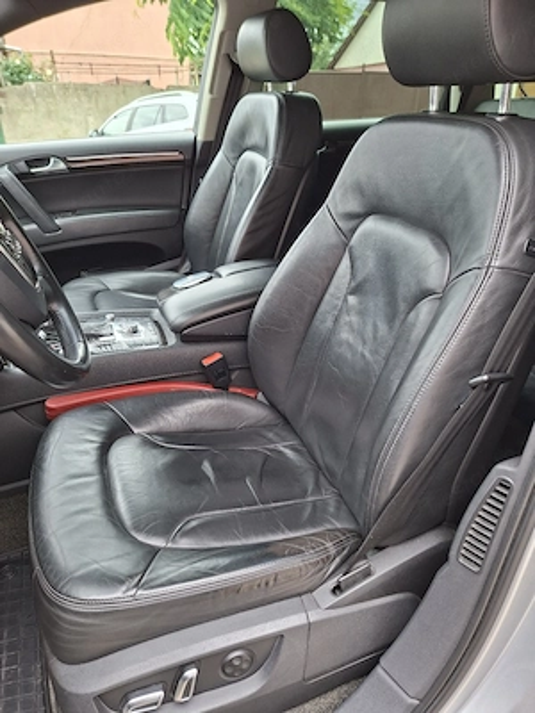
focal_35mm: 23
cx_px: 268
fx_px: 474
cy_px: 356
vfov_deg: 73.9
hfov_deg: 58.9
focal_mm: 5.54
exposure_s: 1/100
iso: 50
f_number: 1.8
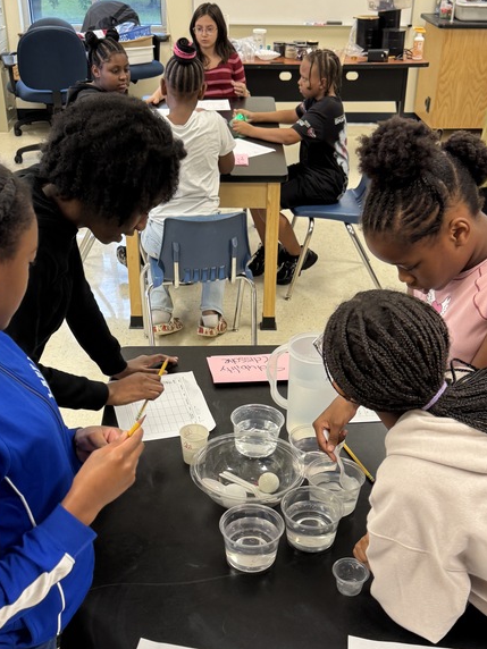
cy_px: 405
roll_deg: +2.6
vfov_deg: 43.5
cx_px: 240
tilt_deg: -34.8
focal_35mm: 43
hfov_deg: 33.6
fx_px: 807
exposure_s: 1/60
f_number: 1.78
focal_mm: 6.76
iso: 125
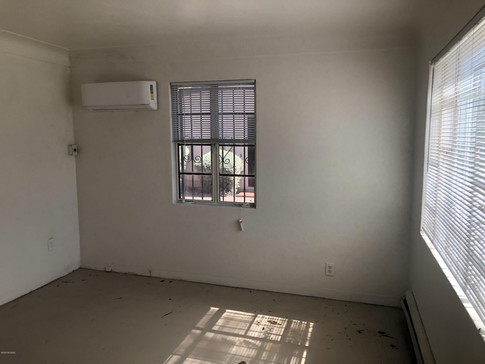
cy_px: 182
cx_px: 242
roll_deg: +1.3
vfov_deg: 49.7
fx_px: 392
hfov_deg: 63.4
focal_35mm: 28
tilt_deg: -8.2
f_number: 1.8
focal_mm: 3.99
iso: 20
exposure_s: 1/289
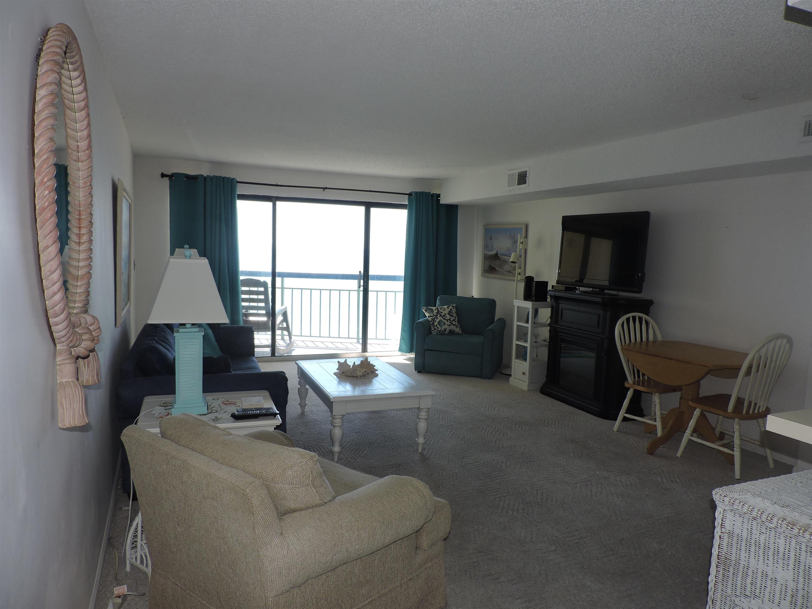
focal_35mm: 24
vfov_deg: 56.8
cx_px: 406
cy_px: 304
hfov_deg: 71.6
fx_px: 563
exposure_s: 1/250
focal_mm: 4.3
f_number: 3
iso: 100
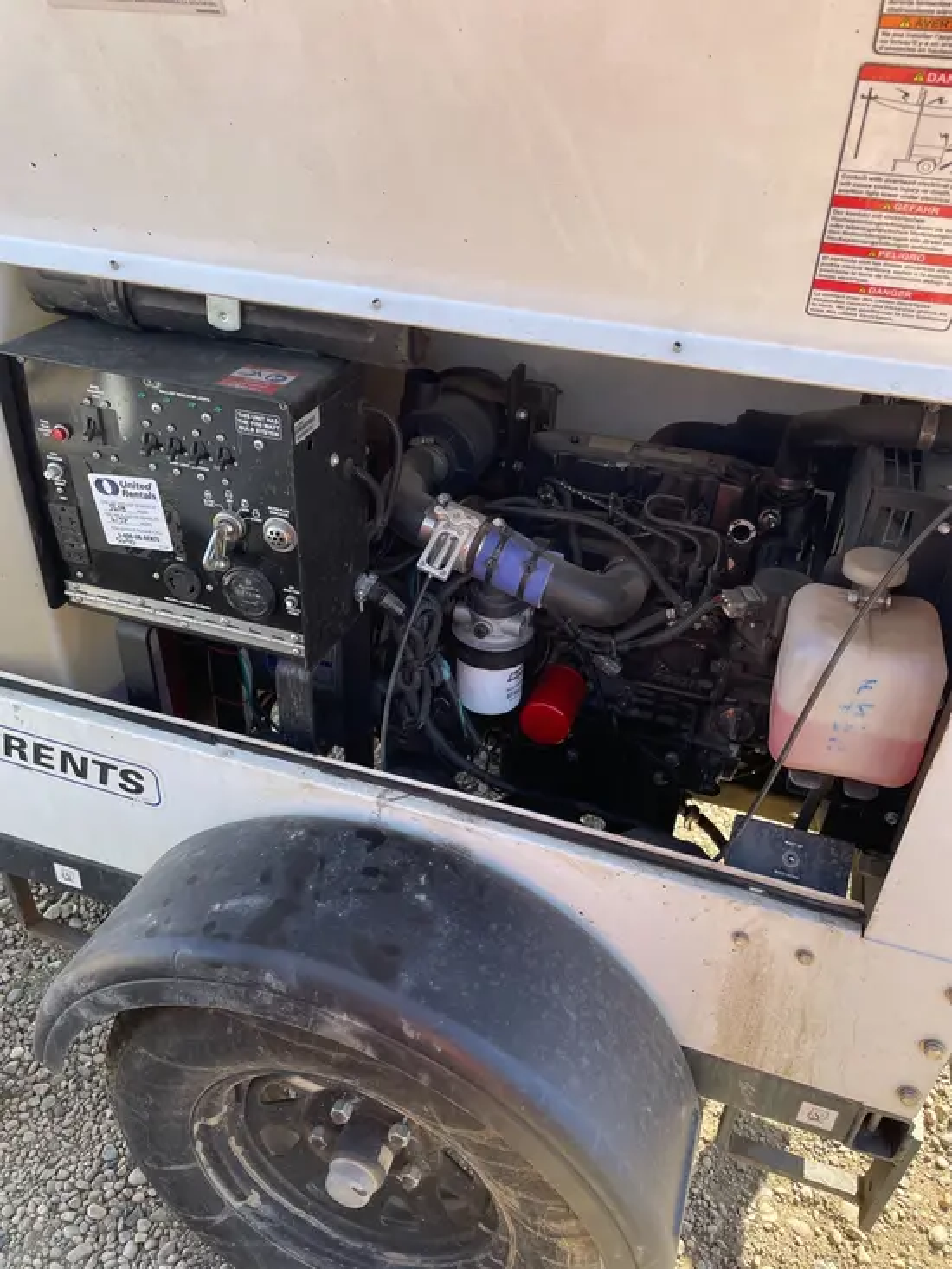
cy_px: 634
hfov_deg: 53.1
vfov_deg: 67.3
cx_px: 476
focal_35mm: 26
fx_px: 953
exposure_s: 1/477
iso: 50
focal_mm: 4.2
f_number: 1.6
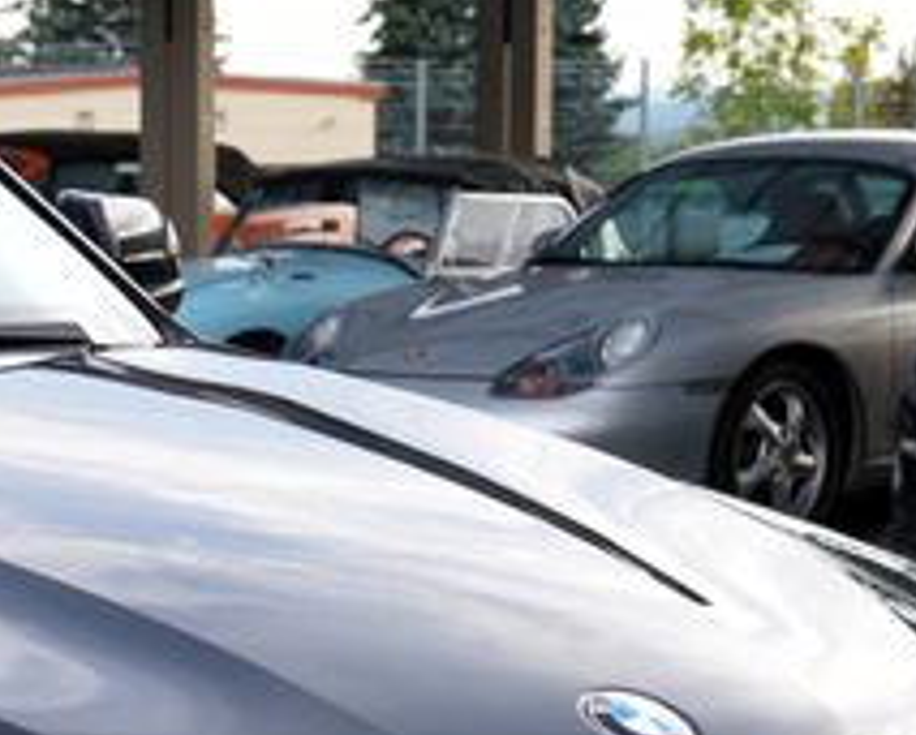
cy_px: 888
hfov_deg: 13.6
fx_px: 3665
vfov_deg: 11.2
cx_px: -353
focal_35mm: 135
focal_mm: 30
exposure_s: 1/125
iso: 100
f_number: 5.6
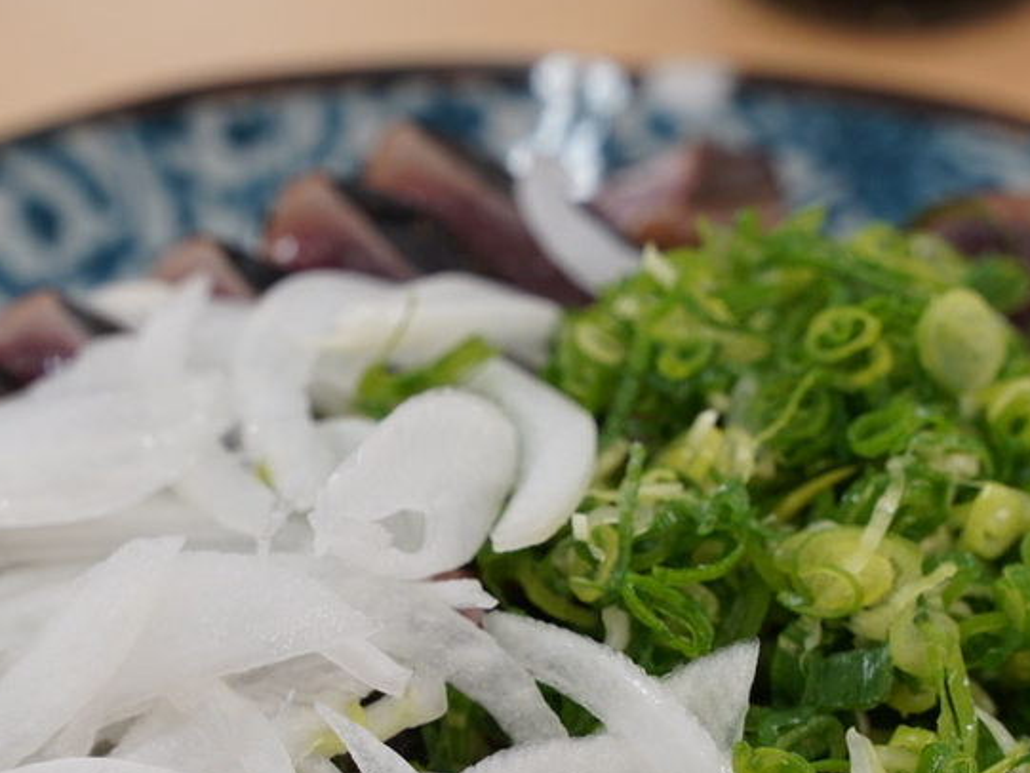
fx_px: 4762
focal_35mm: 160
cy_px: 680
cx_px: 533
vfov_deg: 9.2
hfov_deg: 12.3
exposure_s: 1/50
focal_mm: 75
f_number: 6.3
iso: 800
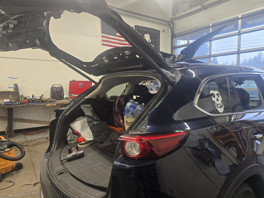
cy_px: 99
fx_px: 175
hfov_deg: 73.9
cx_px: 132
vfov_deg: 58.9
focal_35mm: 23
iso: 250
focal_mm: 6.3
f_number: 1.7
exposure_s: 1/120
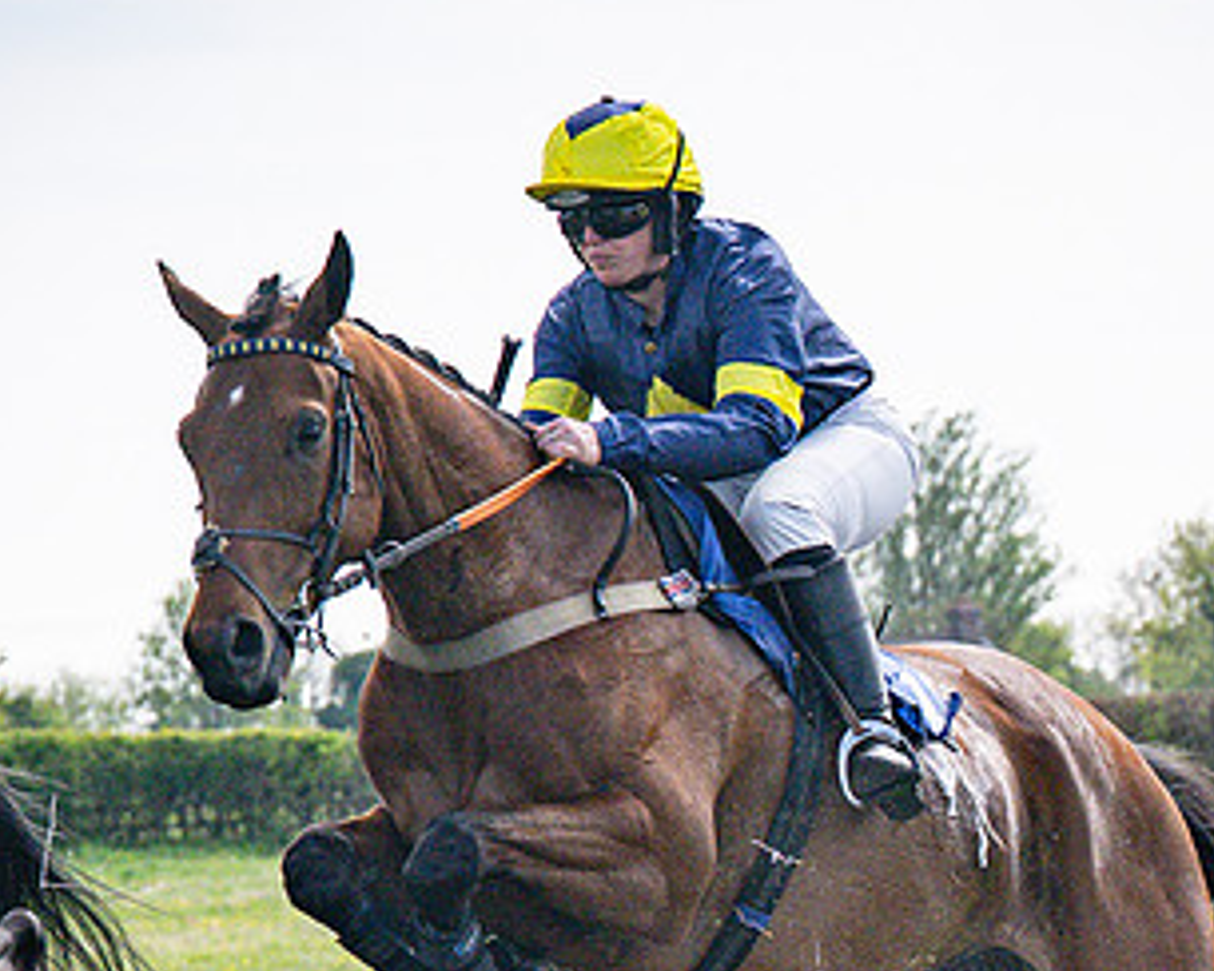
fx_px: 12683
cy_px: 705
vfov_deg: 4.4
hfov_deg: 5.5
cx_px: 989
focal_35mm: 353
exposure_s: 1/4000
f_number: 5
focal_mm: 82
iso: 400
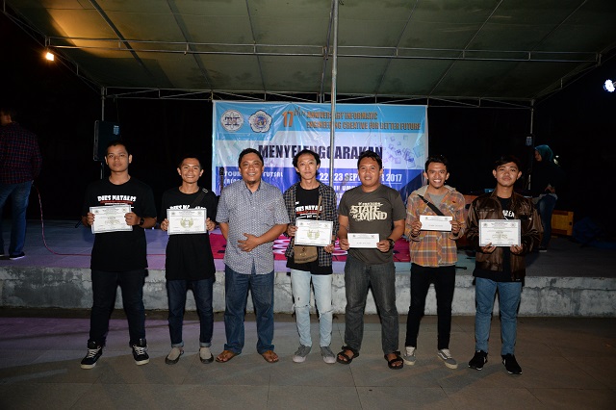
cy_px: 205
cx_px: 308
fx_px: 496
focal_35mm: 29
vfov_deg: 44.9
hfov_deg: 63.7
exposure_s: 1/200
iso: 2500
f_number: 4
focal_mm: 29
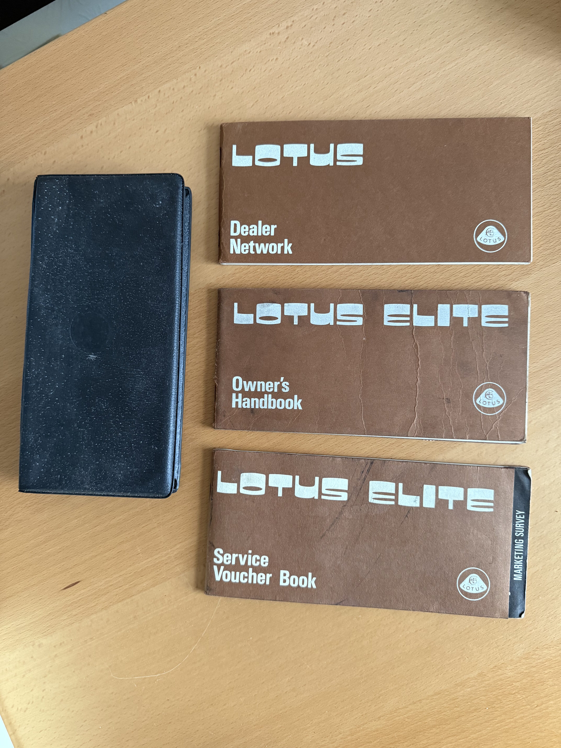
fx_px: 519
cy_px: 374
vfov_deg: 71.6
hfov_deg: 56.8
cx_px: 280
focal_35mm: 24
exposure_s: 1/60
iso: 500
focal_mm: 6.76
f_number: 1.78
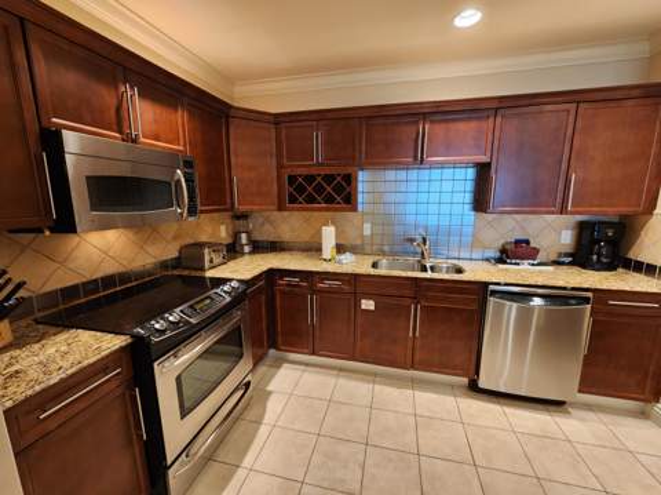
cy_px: 248
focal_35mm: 13
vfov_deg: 89.8
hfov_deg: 106.2
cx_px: 330
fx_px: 248
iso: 400
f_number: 2.2
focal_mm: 2.2
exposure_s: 1/60
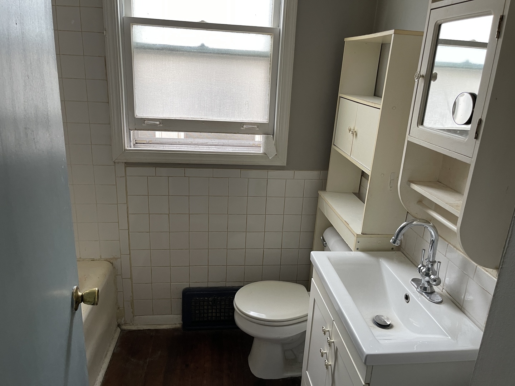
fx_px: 372
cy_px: 193
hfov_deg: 69.4
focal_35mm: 25
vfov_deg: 54.9
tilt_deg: -17.9
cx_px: 258
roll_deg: -2.5
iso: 200
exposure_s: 1/60
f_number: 1.6
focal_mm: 5.1
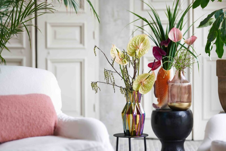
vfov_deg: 13.0
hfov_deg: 19.5
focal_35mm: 105
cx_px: 113
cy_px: 76
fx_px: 659
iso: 80
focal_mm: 105
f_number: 2
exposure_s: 1/125
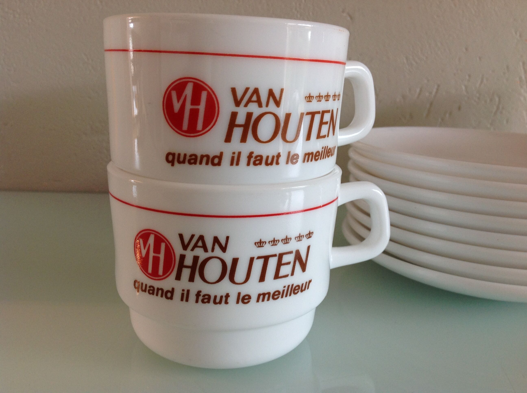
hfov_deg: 52.7
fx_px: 532
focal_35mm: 35
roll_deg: -2.0
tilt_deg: -13.3
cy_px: 196
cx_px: 264
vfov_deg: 40.6
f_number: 2.4
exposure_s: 1/40
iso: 64
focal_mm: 4.28
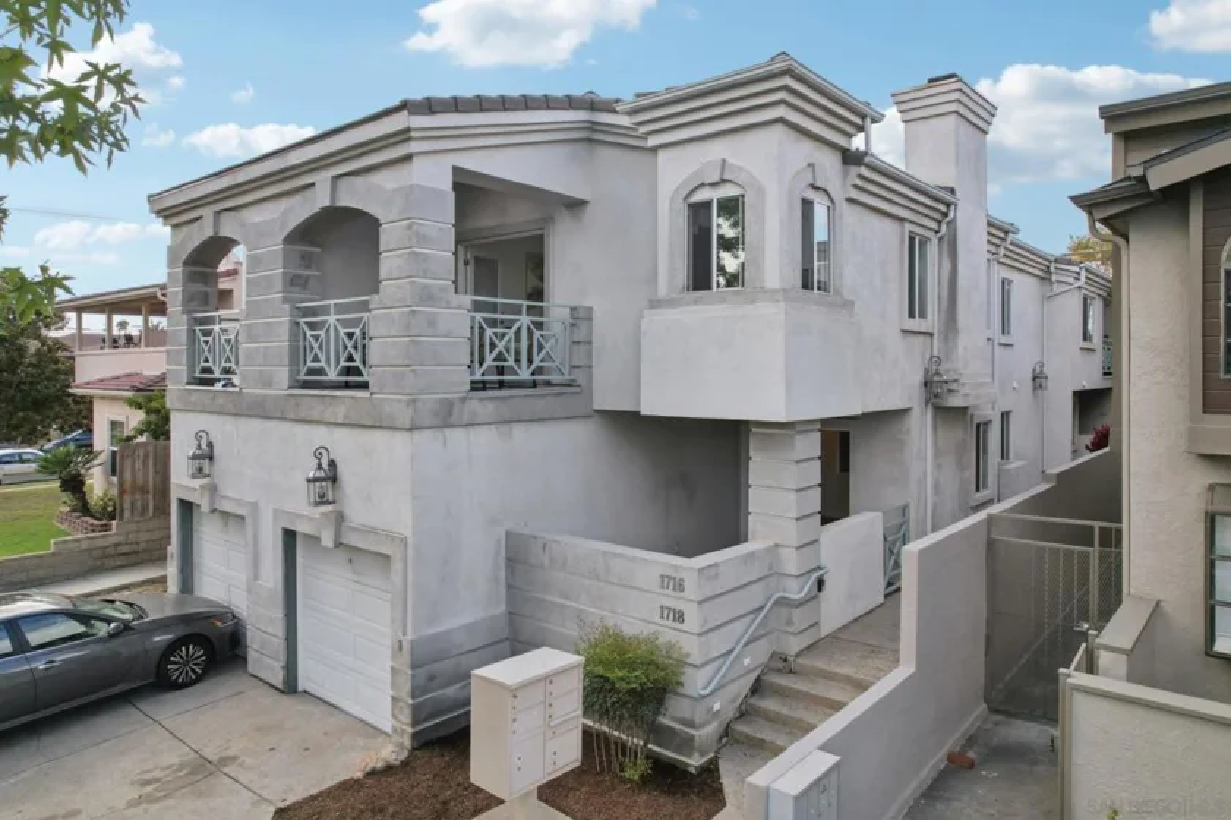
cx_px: 616
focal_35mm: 22
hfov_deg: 78.6
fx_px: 752
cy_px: 410
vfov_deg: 57.2
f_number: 2.8
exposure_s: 1/1000
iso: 100
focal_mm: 8.4
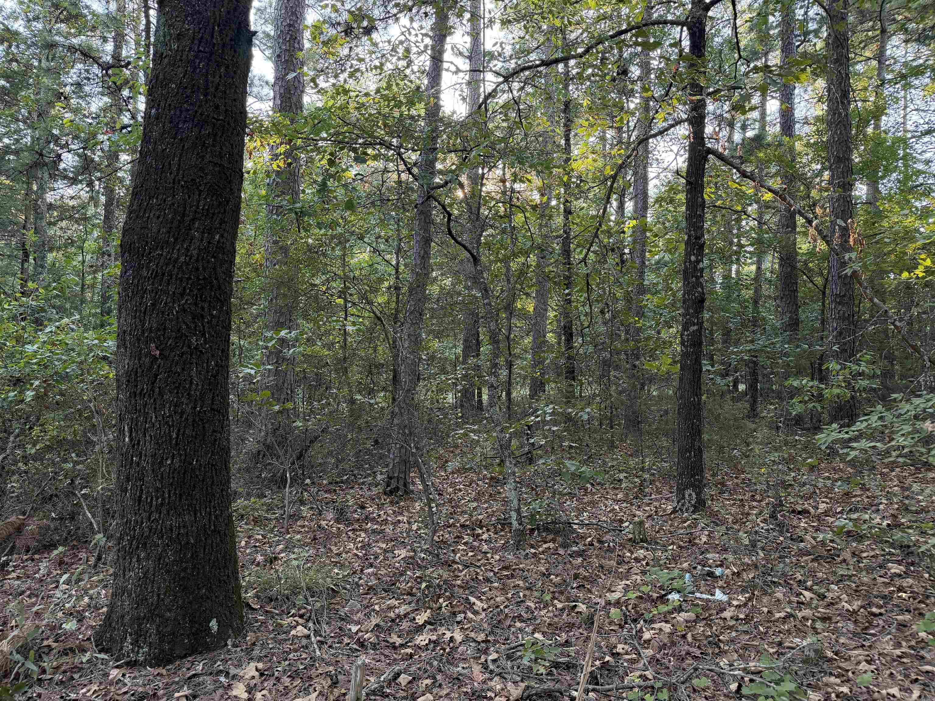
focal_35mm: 24
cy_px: 350
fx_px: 648
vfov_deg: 56.8
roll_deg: -0.4
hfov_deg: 71.6
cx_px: 468
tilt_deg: +3.0
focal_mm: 6.76
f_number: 1.78
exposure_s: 1/118
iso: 200
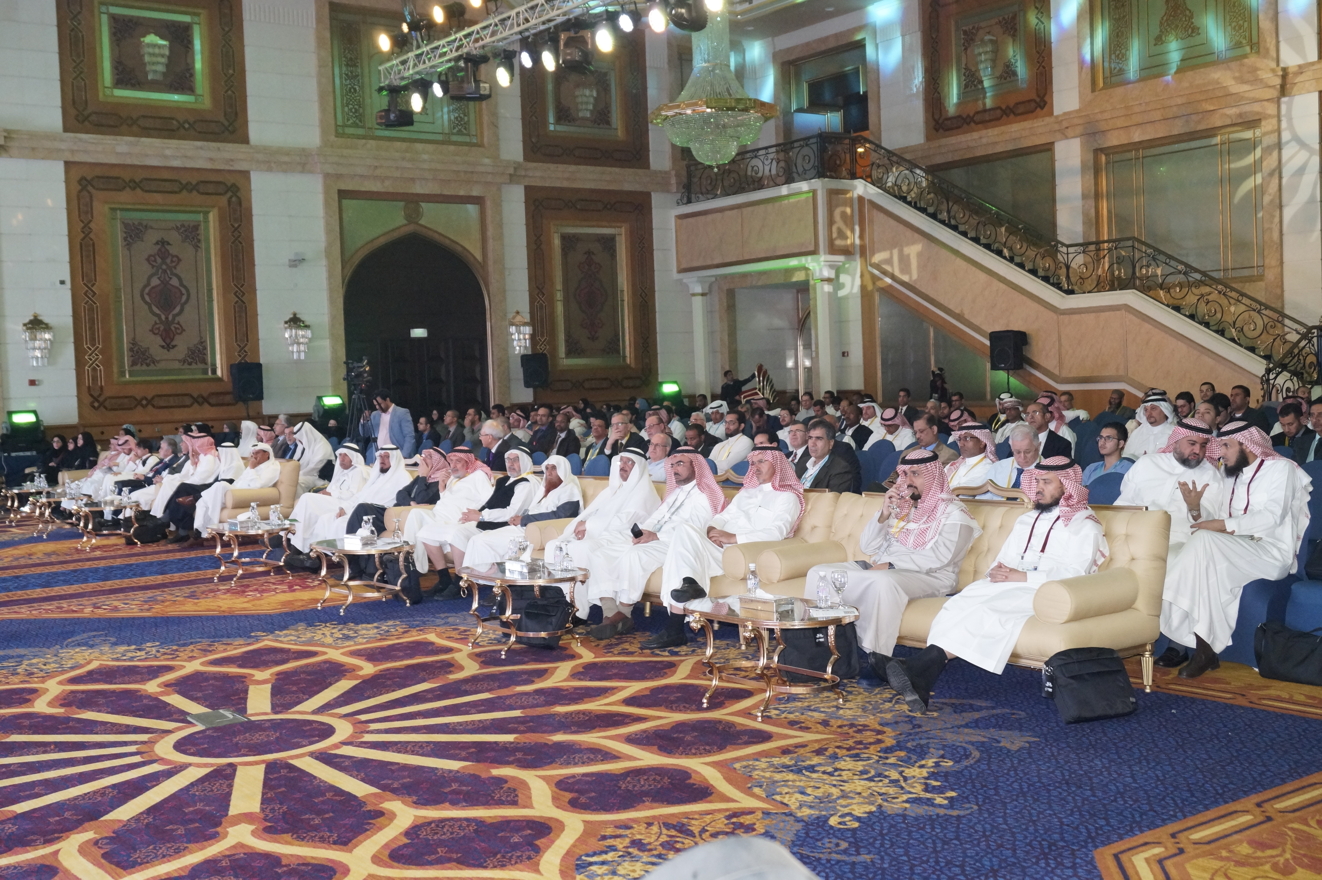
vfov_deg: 34.2
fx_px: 1431
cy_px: 440
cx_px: 661
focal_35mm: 39
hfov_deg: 49.6
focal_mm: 26
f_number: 5
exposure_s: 1/100
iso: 1600
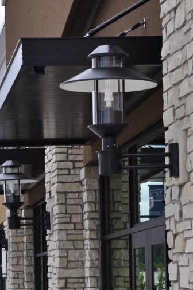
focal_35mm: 167
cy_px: 222
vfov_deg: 12.3
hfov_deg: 8.2
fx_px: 1347
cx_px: 22
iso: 200
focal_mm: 55
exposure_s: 1/320
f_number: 10
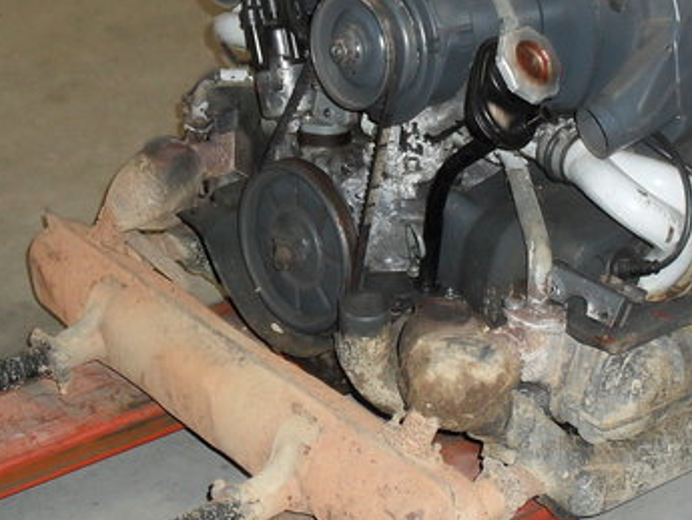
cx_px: 403
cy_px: 300
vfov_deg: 20.7
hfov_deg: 27.4
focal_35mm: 71
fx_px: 1420
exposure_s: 1/45
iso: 200
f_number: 3.2
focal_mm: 6.3
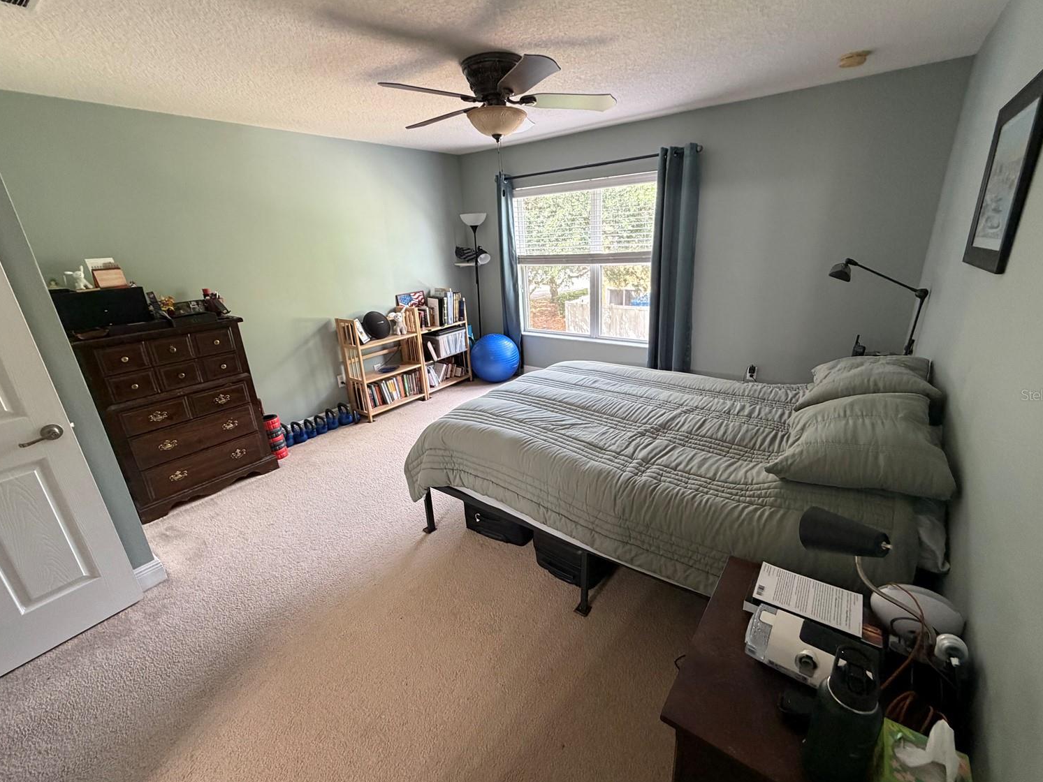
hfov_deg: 98.2
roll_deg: +3.1
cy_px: 394
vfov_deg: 81.8
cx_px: 528
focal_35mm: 15
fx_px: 452
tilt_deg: -19.1
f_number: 2.2
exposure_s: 1/66
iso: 320
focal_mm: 2.22
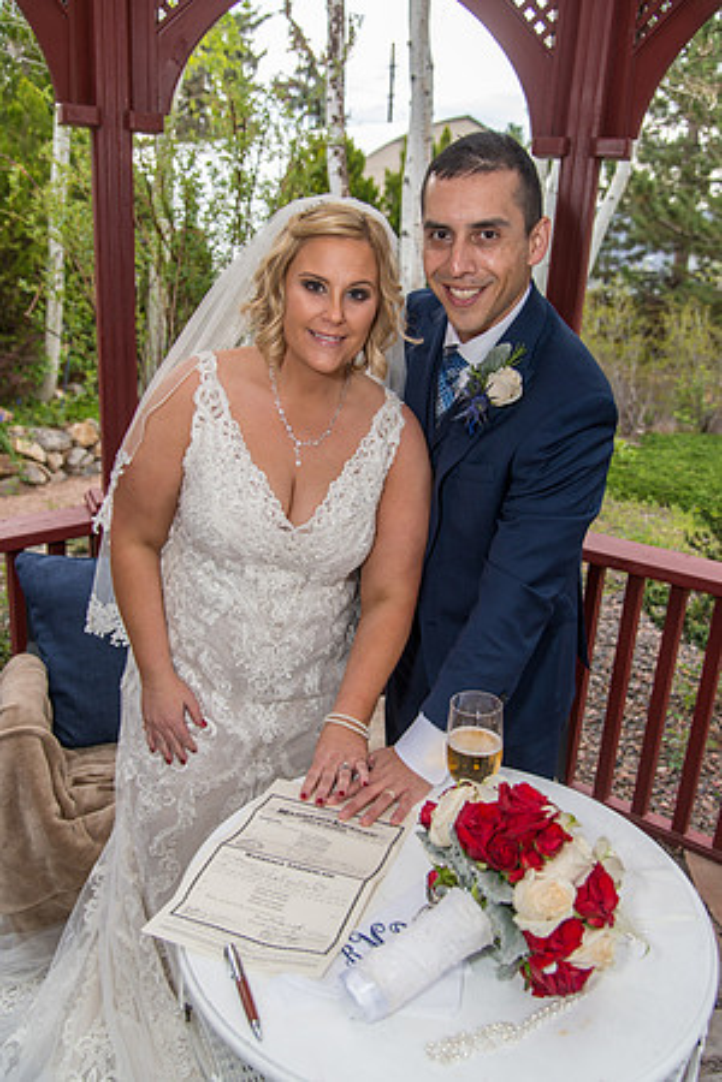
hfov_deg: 43.6
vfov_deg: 61.9
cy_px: 541
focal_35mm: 30
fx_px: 902
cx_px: 361
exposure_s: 1/200
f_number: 4.5
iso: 400
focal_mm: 30
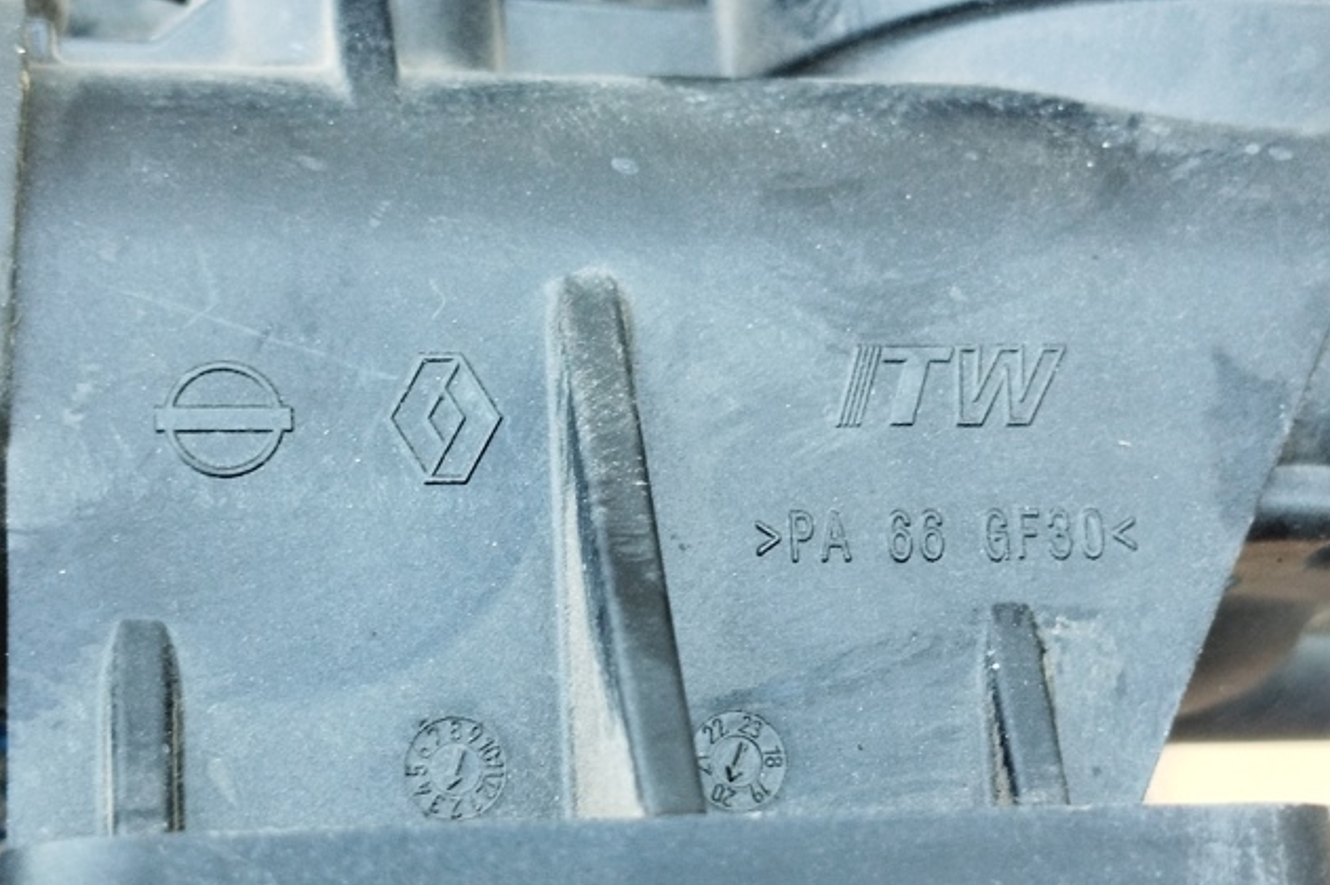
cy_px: 485
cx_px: 658
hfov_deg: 26.7
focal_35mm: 76
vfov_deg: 17.9
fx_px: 2806
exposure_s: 1/33
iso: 250
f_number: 1.7
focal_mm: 5.31
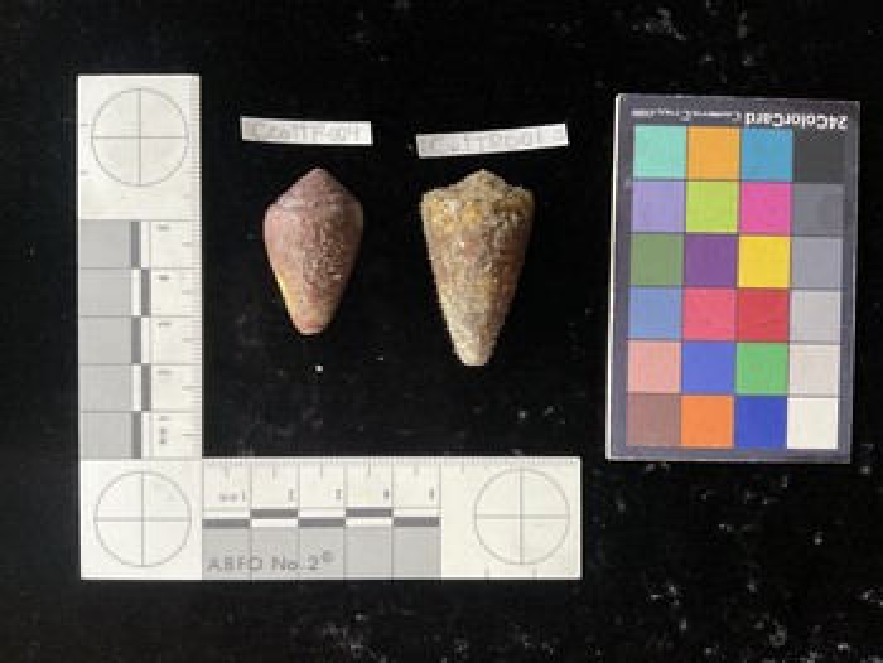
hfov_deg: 61.6
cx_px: 442
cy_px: 332
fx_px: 740
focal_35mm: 29
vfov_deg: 48.3
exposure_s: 1/60
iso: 200
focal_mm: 3
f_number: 1.8
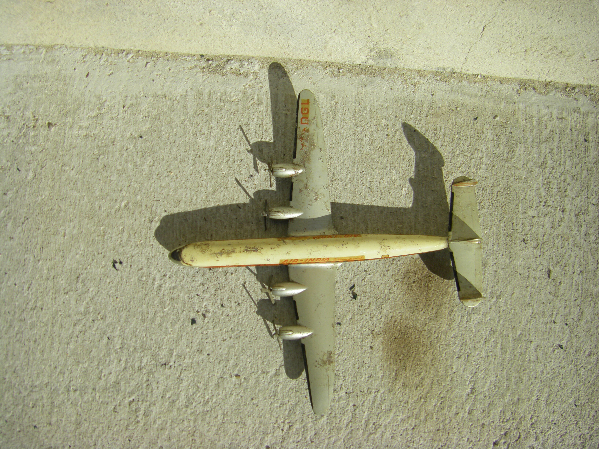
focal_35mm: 38
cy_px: 224
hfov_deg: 49.0
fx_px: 658
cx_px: 300
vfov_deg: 37.7
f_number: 7
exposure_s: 1/320
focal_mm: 6.3
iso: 64
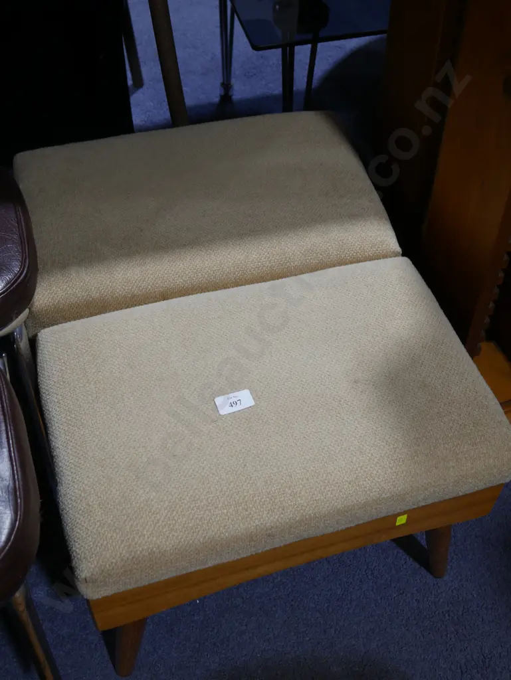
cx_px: 256
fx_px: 826
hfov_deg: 34.4
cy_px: 340
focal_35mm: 42
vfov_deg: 44.8
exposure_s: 1/60
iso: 250
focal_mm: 21
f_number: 4.6
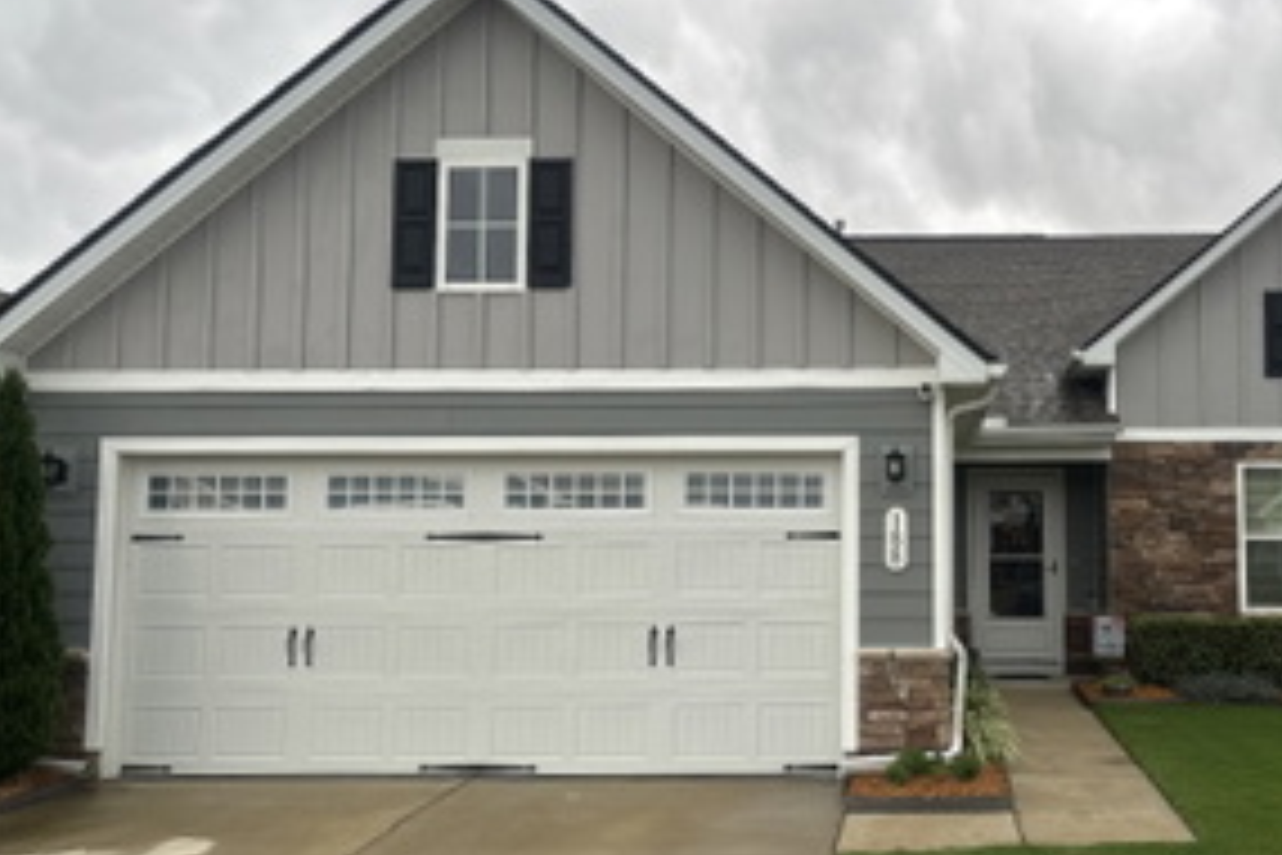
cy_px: 423
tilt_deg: +3.5
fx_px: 1353
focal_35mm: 38
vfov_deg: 35.1
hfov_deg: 49.6
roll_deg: -0.3
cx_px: 877
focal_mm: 5.96
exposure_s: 1/201
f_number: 1.6
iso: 40
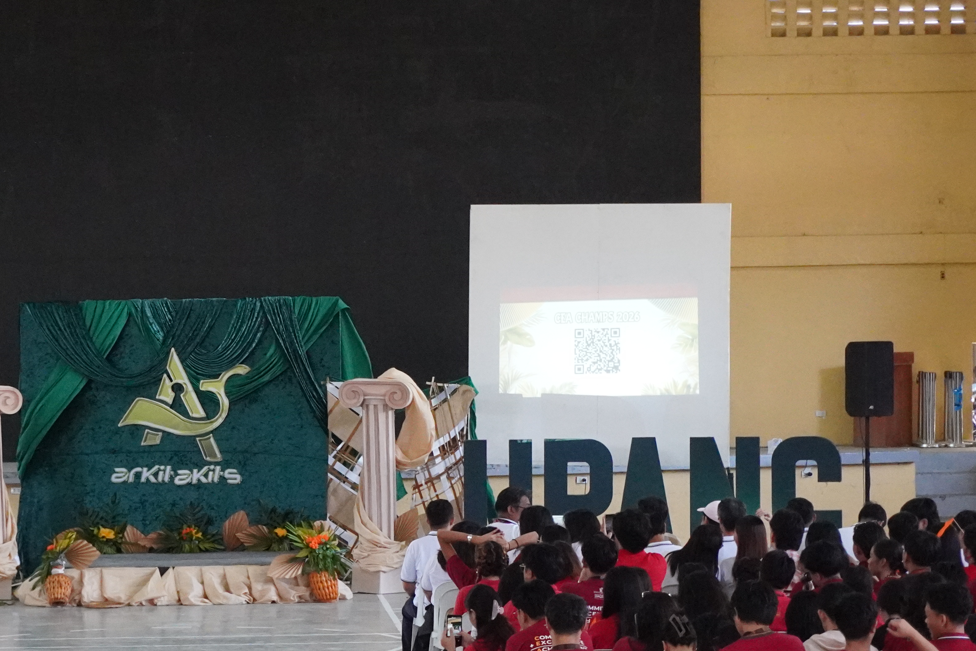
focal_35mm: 142
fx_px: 3850
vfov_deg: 9.6
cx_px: 181
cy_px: 580
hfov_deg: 14.4
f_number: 5.6
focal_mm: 50
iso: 4000
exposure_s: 1/160
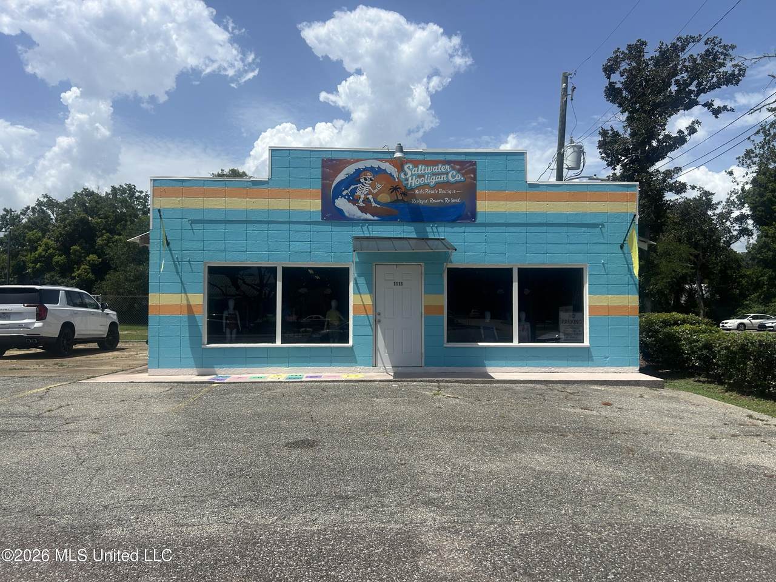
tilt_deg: +2.1
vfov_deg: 53.1
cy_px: 291
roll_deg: +0.2
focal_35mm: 26
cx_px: 388
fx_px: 583
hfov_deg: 67.3
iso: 50
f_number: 1.5
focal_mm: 5.7
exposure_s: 1/5882
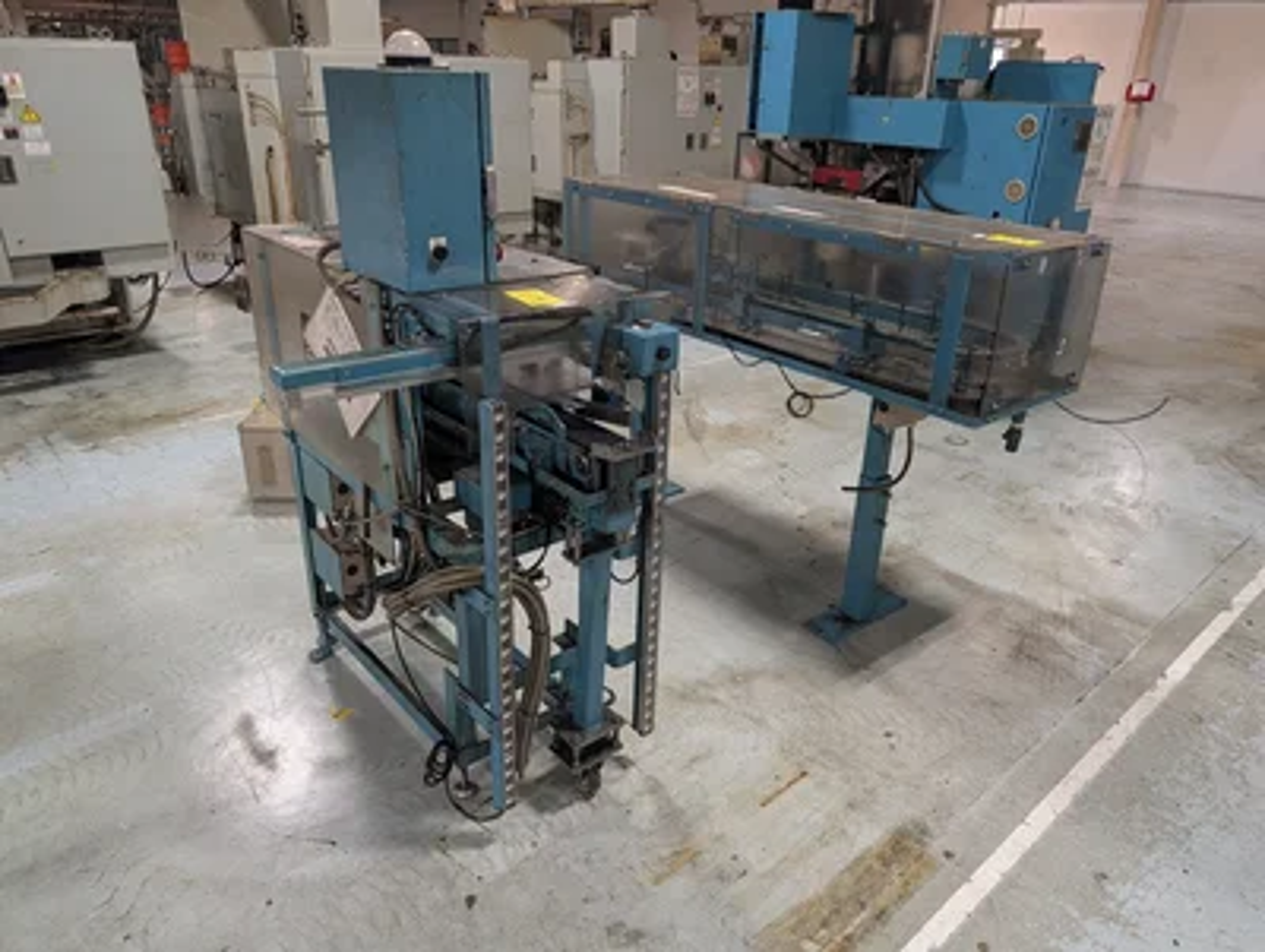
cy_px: 476
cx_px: 632
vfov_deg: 56.9
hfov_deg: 71.5
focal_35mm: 24
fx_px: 878
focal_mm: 6.9
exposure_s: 1/280
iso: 320
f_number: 1.68
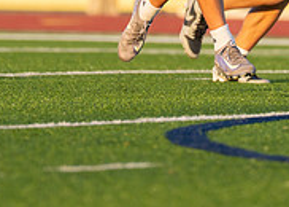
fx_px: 8618
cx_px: 221
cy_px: -136
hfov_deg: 1.9
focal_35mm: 1050
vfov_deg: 1.4
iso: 160
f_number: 2.8
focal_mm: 200
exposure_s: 1/1250
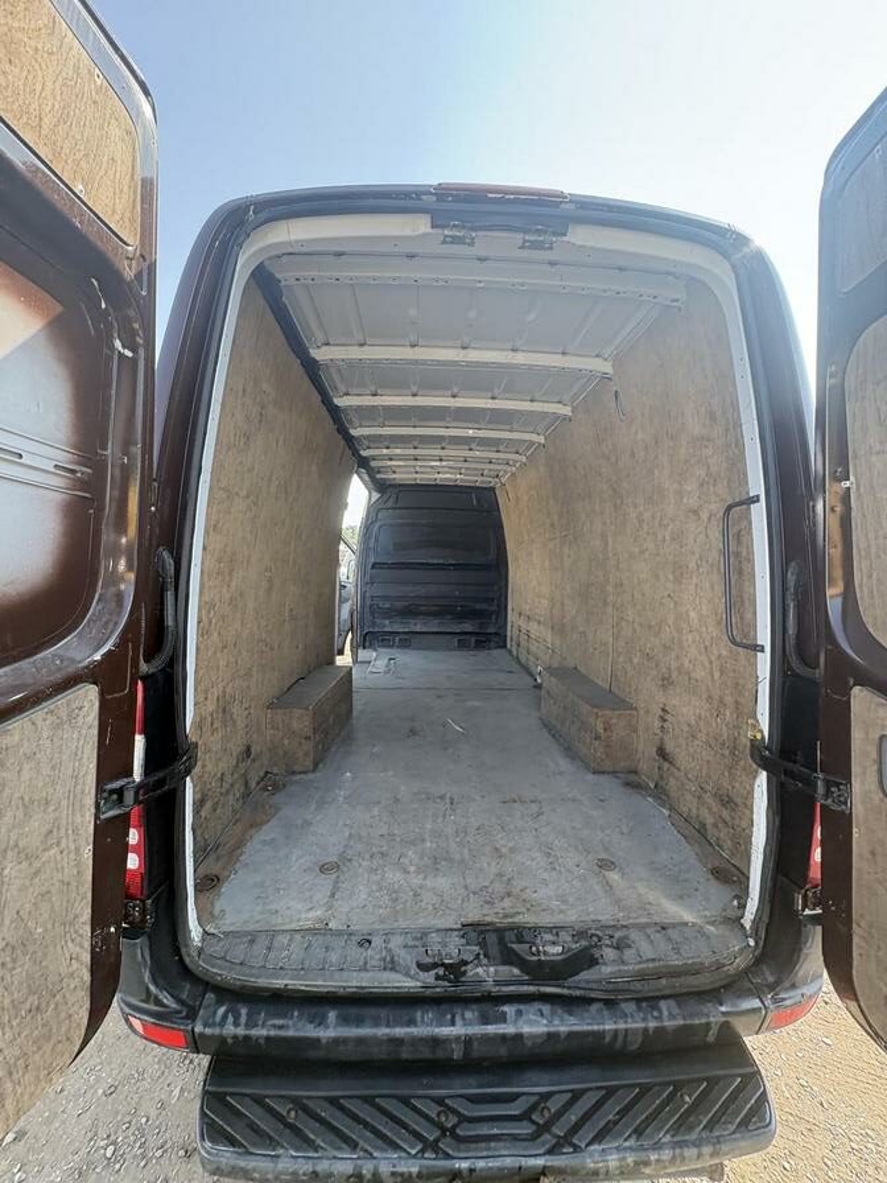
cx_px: 444
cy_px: 592
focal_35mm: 14
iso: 64
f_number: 2.2
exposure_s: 1/168
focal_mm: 2.22
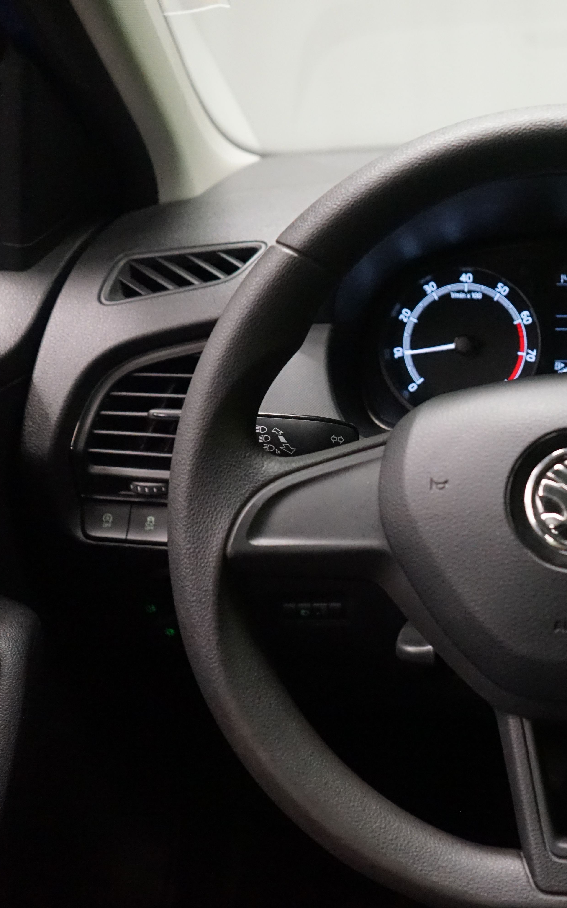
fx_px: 1063
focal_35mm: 43
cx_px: 571
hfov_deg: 28.0
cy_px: 453
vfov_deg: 46.2
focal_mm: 28
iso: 6400
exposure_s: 1/125
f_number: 3.5
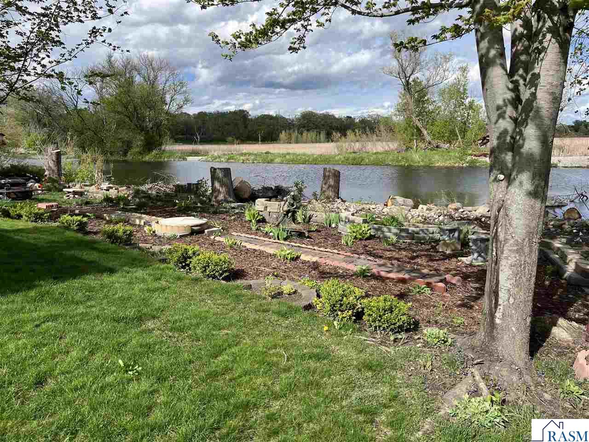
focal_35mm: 26
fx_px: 442
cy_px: 221
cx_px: 294
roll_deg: +1.7
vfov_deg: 53.1
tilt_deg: -10.6
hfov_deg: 67.3
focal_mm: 5.1
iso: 50
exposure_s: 1/2632
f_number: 1.6
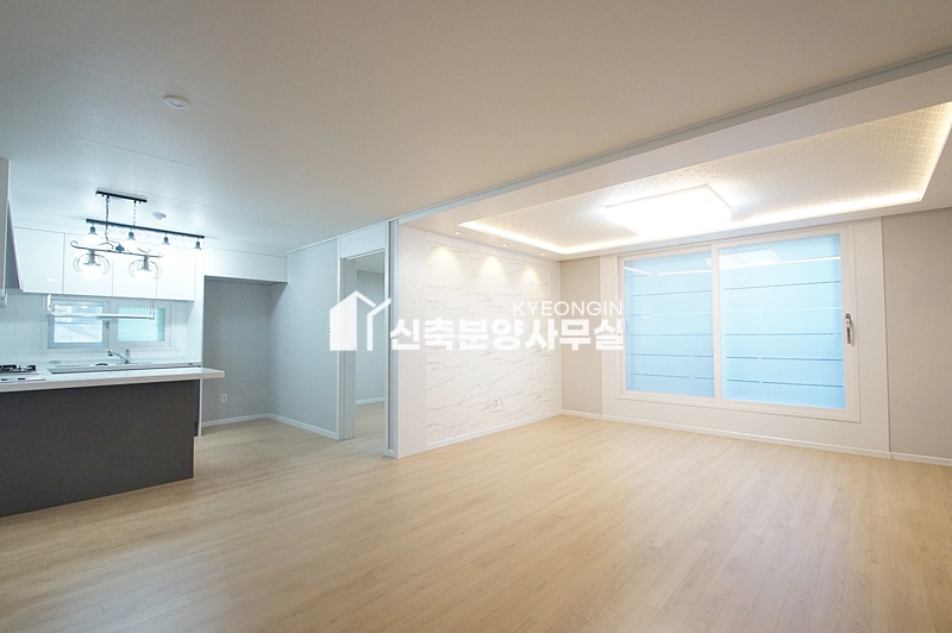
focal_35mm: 15
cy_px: 316
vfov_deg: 77.2
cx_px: 476
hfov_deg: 100.4
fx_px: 396
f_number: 7.1
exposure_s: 1/50
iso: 1600
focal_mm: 10
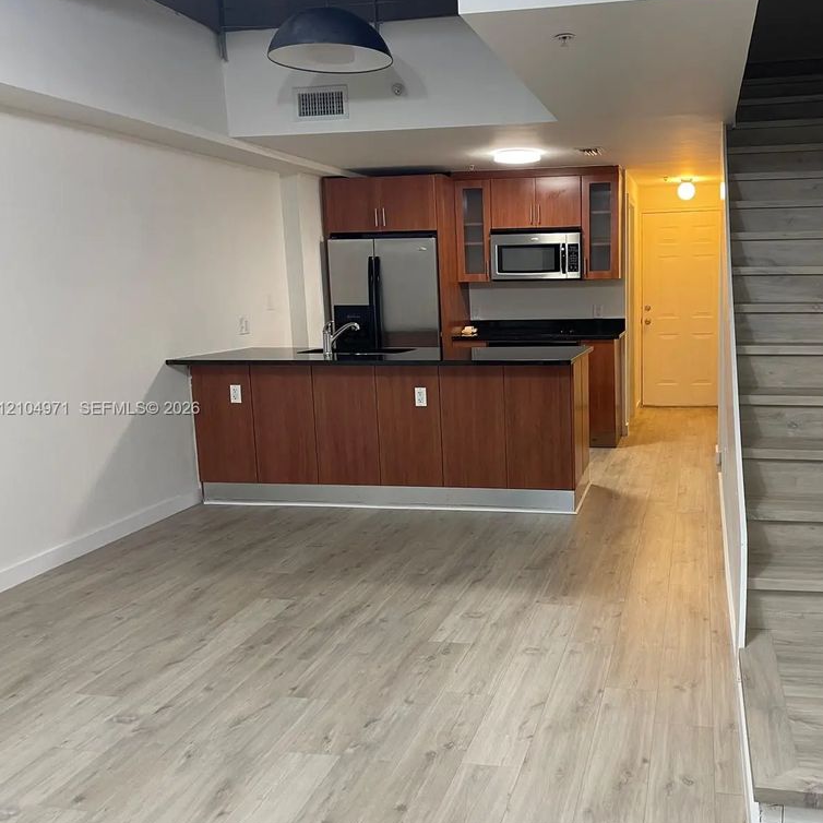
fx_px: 807
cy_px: 409
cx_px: 541
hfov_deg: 53.1
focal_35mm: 30
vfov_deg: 54.0
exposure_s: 1/60
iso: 160
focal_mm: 5.1
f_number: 1.6
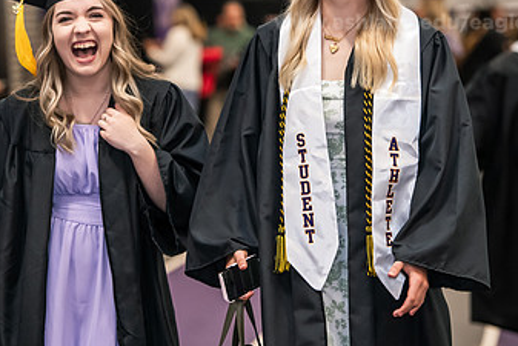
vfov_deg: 6.4
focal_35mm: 215
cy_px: 55
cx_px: 204
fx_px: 3095
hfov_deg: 9.6
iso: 2500
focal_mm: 125
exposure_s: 1/200
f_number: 3.5
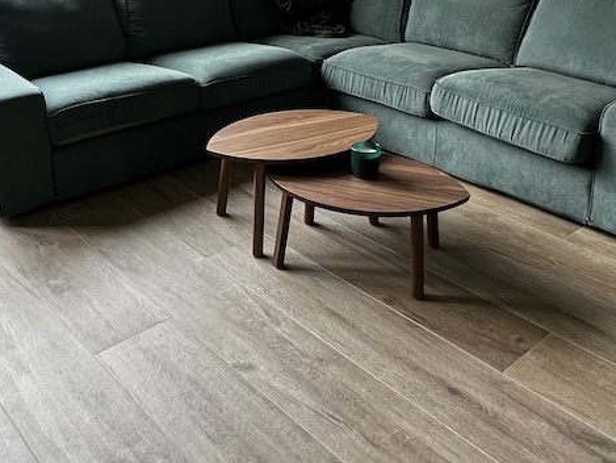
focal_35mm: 36
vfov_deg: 38.3
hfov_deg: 51.2
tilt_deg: -19.0
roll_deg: +0.3
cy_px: 97
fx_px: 641
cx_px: 272
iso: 125
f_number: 1.8
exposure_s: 1/99
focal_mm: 1.57
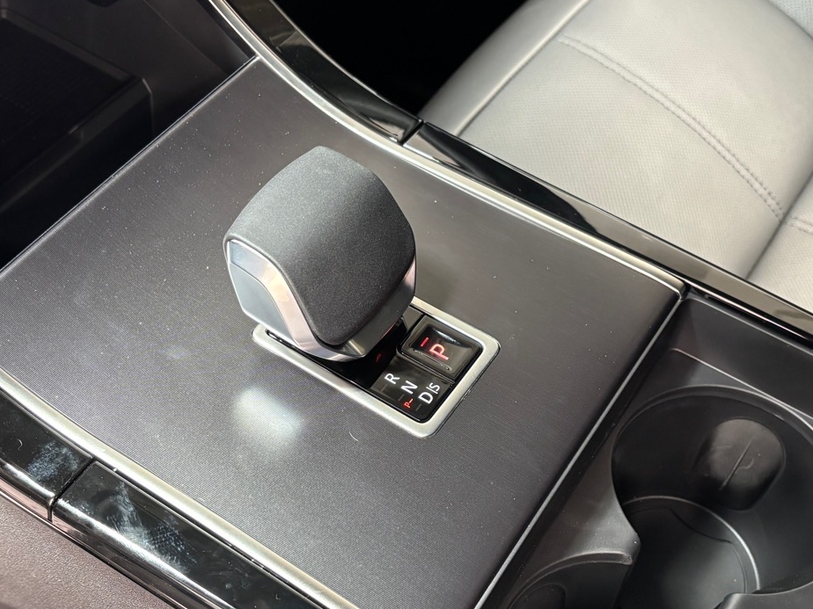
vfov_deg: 32.1
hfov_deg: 42.0
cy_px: 366
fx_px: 1057
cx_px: 350
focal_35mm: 45
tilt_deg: -52.5
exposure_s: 1/56
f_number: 1.6
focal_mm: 5.96
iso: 320
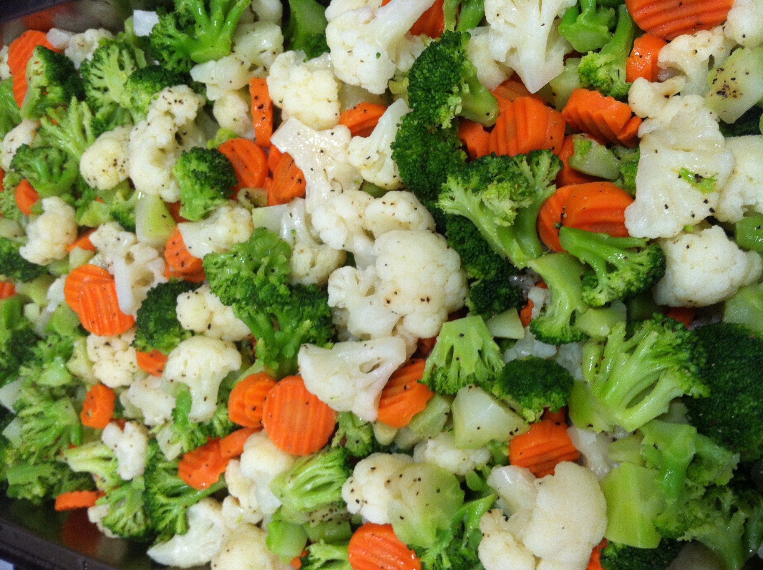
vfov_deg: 40.6
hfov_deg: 52.7
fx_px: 770
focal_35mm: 35
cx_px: 382
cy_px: 285
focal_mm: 3.85
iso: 100
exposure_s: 1/15
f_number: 2.8
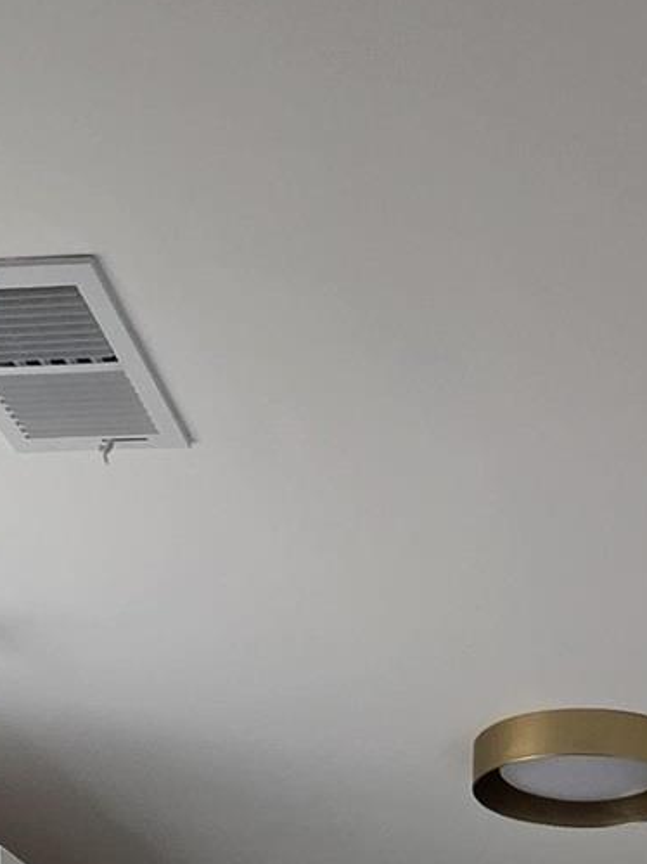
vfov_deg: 20.9
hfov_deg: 23.9
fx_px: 1496
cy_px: 1584
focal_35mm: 60
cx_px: 559
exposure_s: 1/60
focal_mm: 2.2
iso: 200
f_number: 1.9
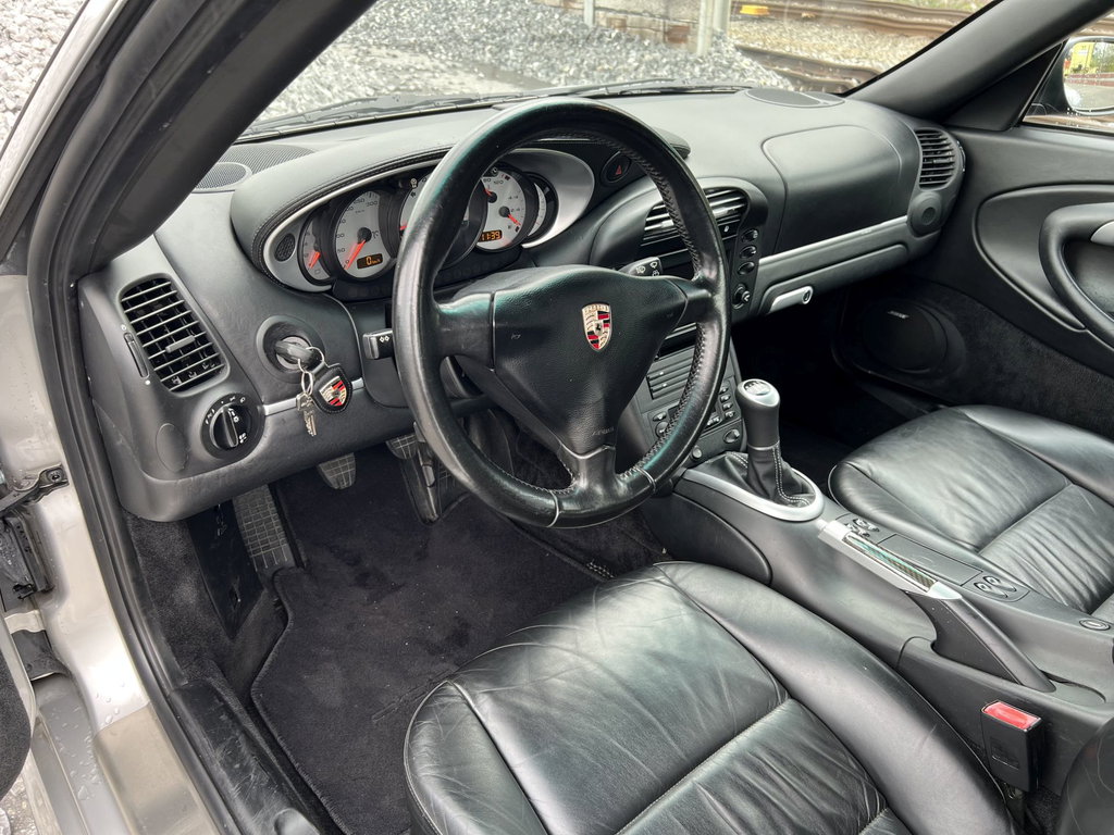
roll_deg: -0.1
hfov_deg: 67.3
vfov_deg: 53.1
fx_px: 837
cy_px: 418
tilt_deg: -31.0
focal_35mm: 26
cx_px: 557
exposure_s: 1/121
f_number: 1.5
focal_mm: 5.7
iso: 64
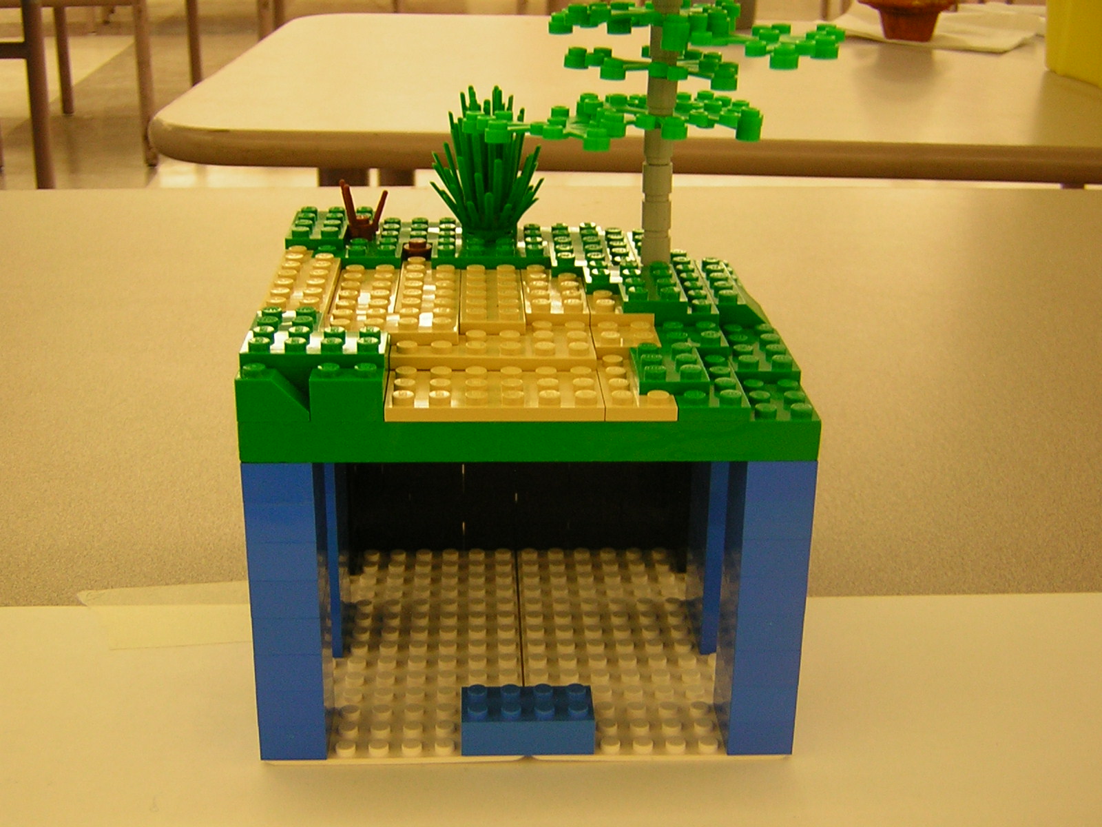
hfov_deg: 40.4
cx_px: 551
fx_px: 1496
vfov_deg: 30.9
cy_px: 414
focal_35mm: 47
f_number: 2.9
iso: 58
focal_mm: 6.1
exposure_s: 1/5.6
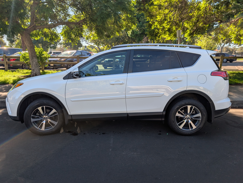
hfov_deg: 71.5
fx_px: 169
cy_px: 92
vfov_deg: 56.9
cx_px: 122
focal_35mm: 24
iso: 20
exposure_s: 1/3115
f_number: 1.68
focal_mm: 6.9
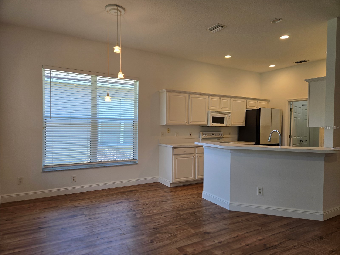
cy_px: 128
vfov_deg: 58.9
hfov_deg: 73.9
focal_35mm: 23
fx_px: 226
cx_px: 170
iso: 64
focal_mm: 5.4
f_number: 1.8
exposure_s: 1/120
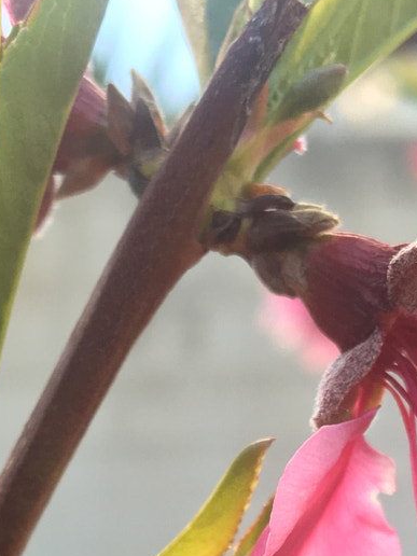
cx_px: 70
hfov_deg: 16.3
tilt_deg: -1.6
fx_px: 1446
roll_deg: +1.0
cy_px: 682
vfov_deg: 20.3
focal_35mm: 90
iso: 32
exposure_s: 1/50
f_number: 2.2
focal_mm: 4.15
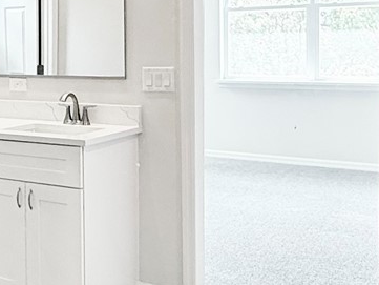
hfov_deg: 28.8
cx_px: -16
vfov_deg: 23.4
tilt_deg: -1.3
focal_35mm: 62
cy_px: 68
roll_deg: +1.8
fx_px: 679
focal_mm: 2.22
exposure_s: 1/120
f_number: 2.2
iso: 160
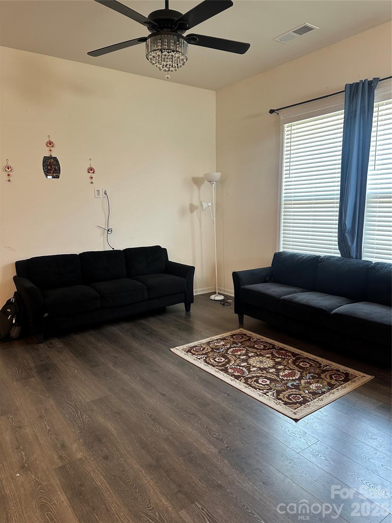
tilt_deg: -8.6
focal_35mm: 24
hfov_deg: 56.8
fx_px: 362
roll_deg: +0.5
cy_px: 262
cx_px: 196
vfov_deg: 71.6
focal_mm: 6.86
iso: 160
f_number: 1.78
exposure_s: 1/60
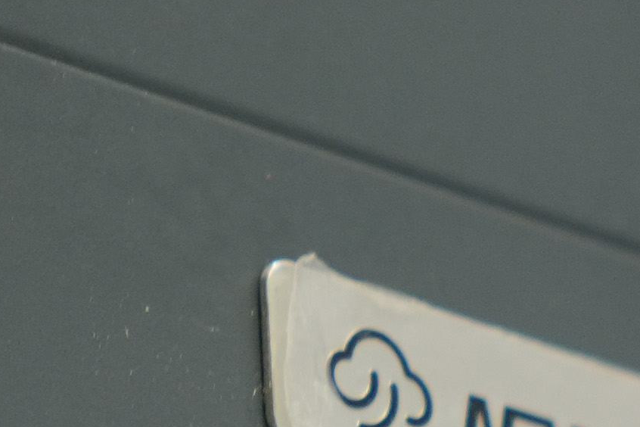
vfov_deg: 2.5
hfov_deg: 3.8
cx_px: 639
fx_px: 9759
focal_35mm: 549
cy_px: 659
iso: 200
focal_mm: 50
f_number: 2.8
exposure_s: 1/160
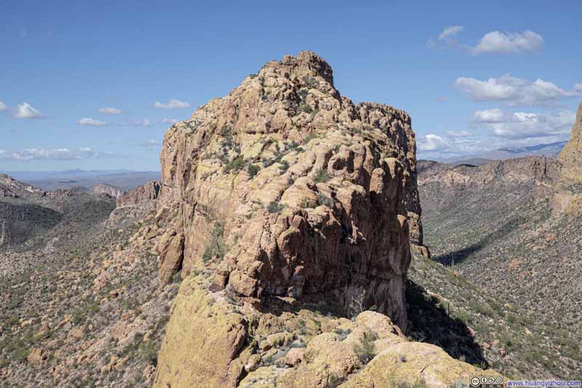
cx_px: 291
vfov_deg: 31.9
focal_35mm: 42
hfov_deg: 46.4
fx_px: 679
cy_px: 194
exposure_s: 1/1600
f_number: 5.6
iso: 100
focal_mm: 42
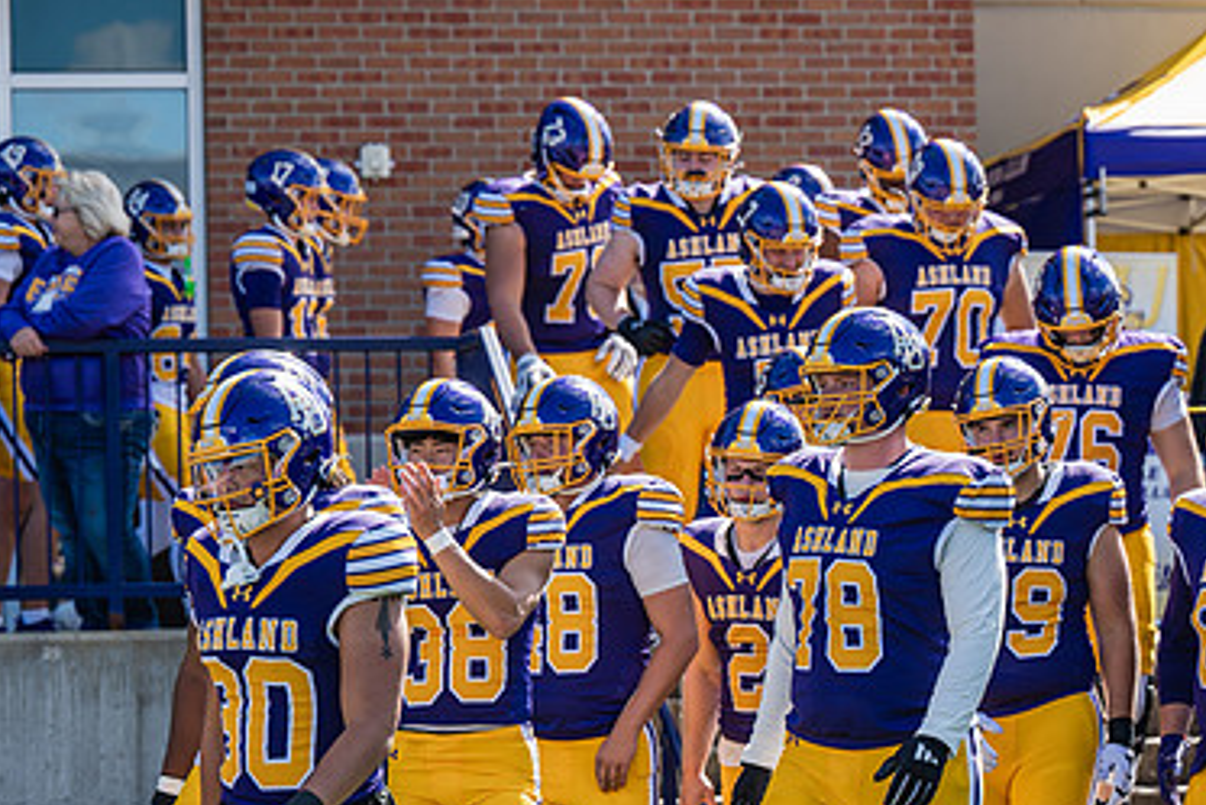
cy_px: 619
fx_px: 4792
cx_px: 727
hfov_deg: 14.3
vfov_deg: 9.6
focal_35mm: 143
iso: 100
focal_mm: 92
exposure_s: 1/400
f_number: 3.5
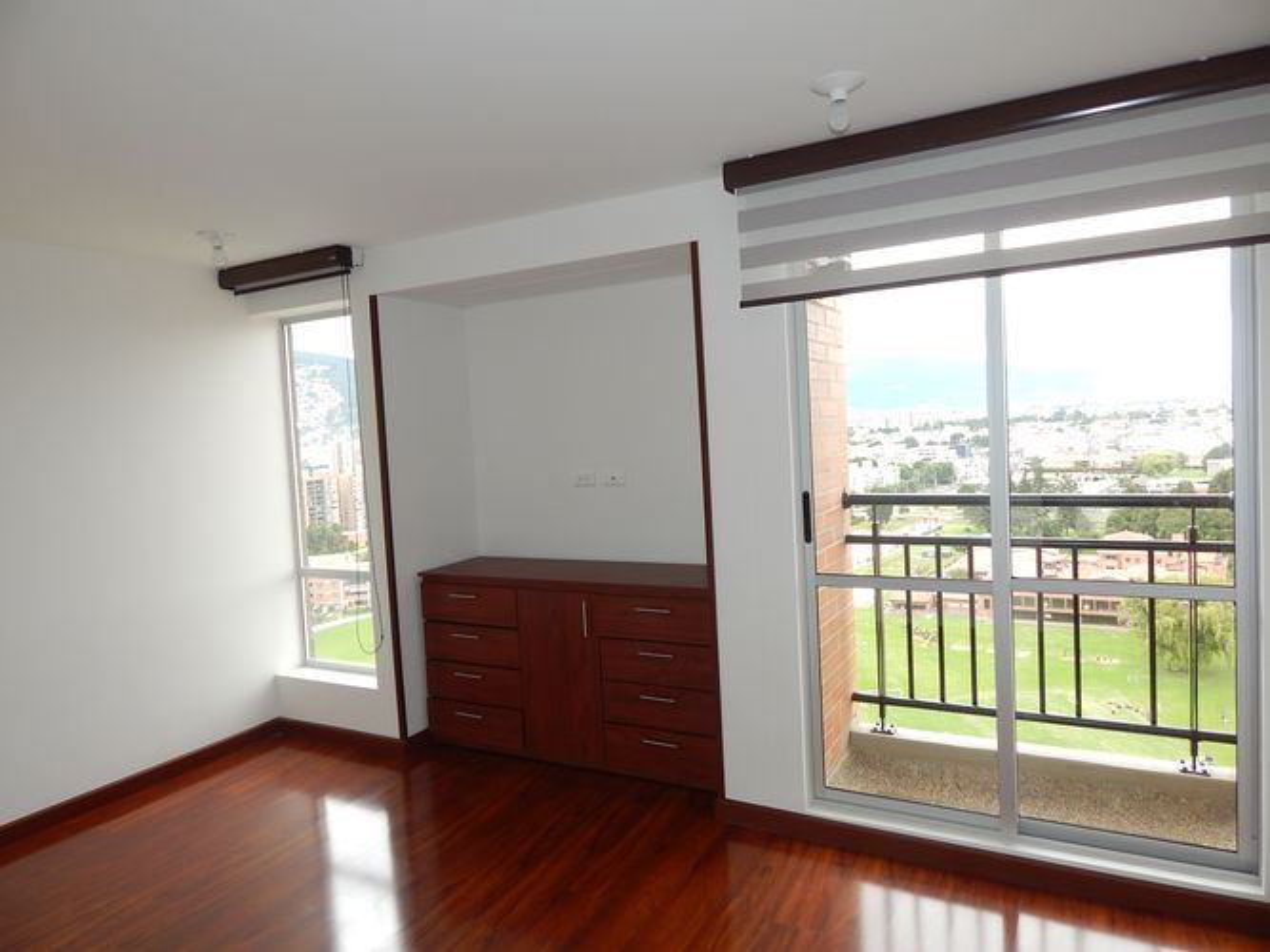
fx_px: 844
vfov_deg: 58.9
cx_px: 635
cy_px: 476
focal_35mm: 23
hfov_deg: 73.9
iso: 125
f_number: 3
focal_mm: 4
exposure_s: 1/200
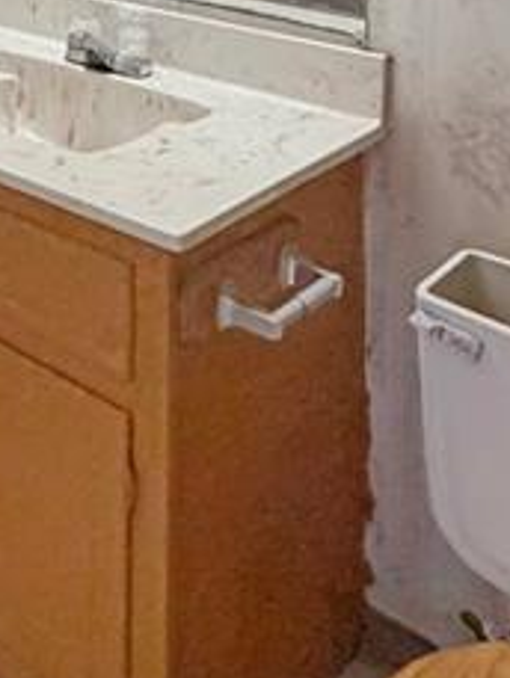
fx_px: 922
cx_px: -27
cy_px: -47
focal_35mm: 47
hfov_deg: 28.5
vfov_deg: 35.3
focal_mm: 2.22
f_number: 2.2
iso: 500
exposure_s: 1/60
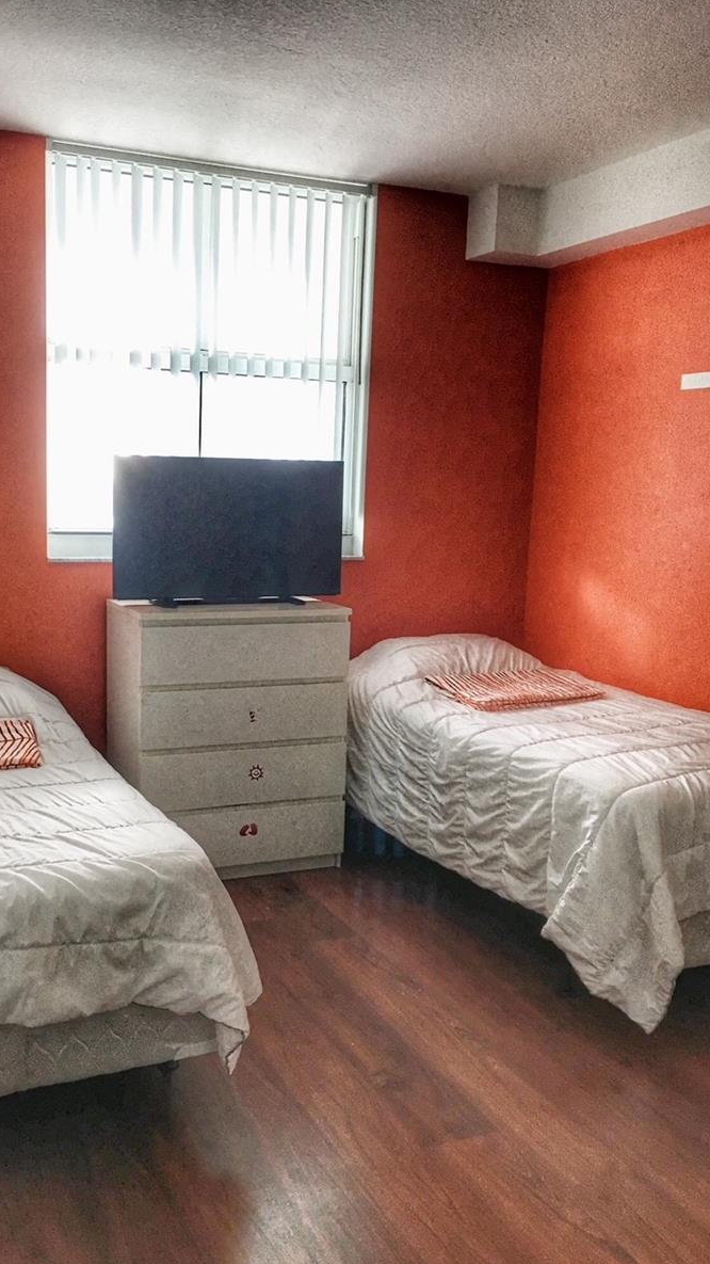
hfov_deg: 36.4
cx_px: 260
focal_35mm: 32
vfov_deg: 61.0
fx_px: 1072
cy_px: 635
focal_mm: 4.15
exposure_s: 1/30
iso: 80
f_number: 2.2
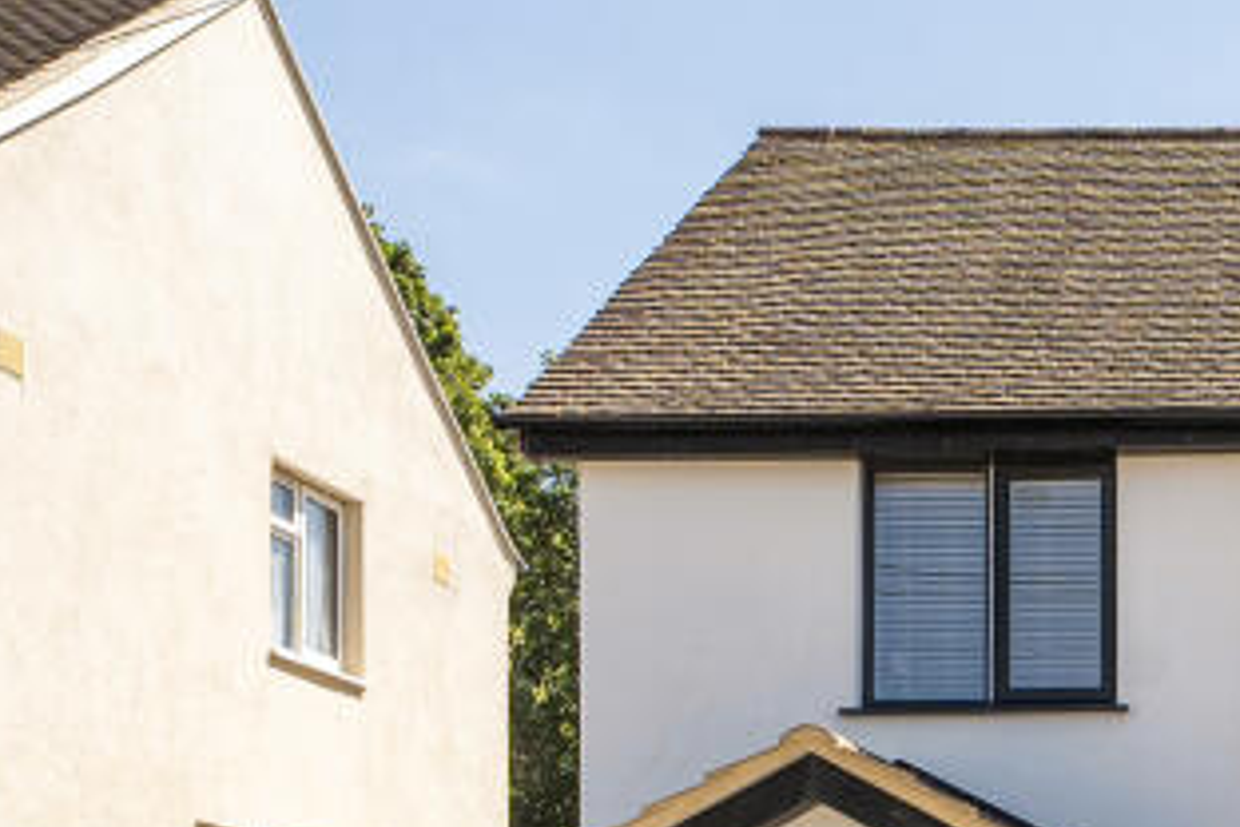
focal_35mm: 69
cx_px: 1097
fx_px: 2376
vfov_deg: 19.3
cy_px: 777
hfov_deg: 28.2
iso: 200
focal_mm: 21
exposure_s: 1/250
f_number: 8
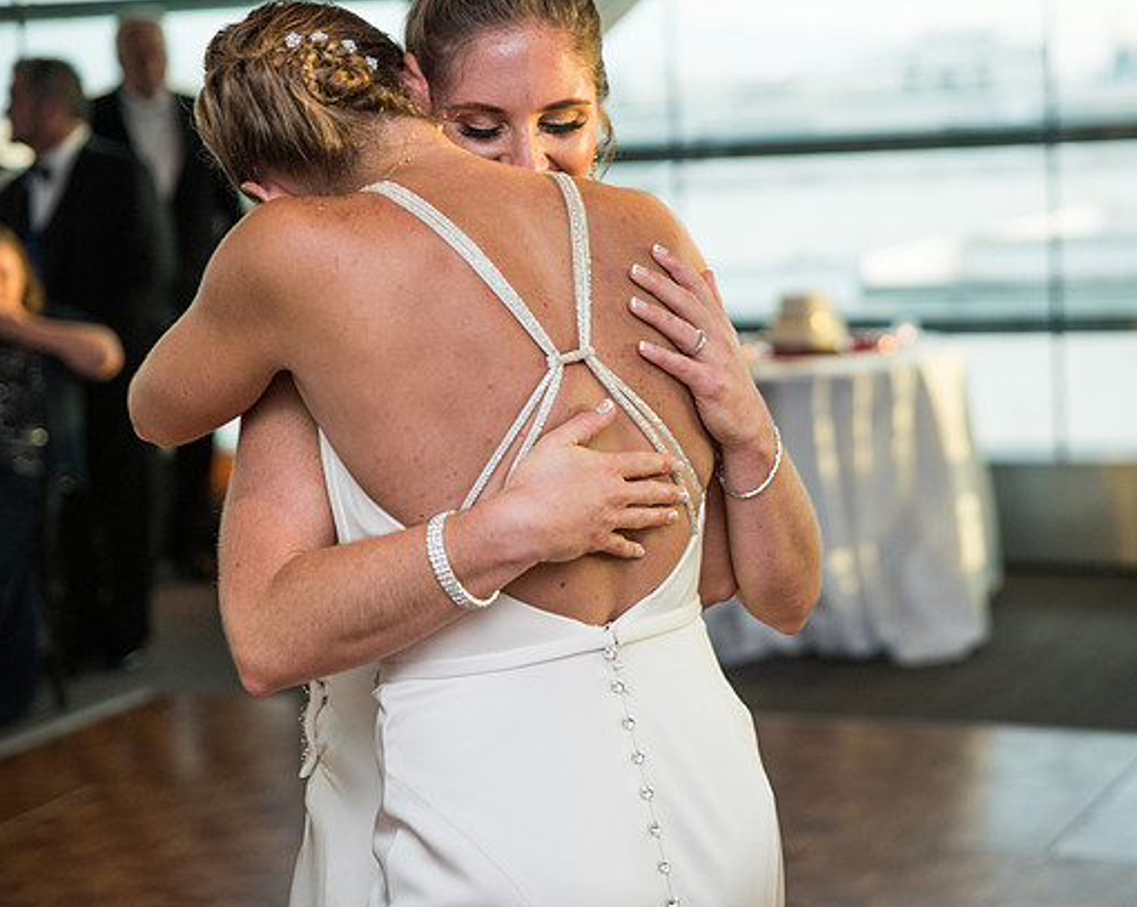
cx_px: 687
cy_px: 417
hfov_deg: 22.0
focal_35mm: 87
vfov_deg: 17.6
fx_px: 2925
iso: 360
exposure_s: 1/200
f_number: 2.8
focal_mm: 70
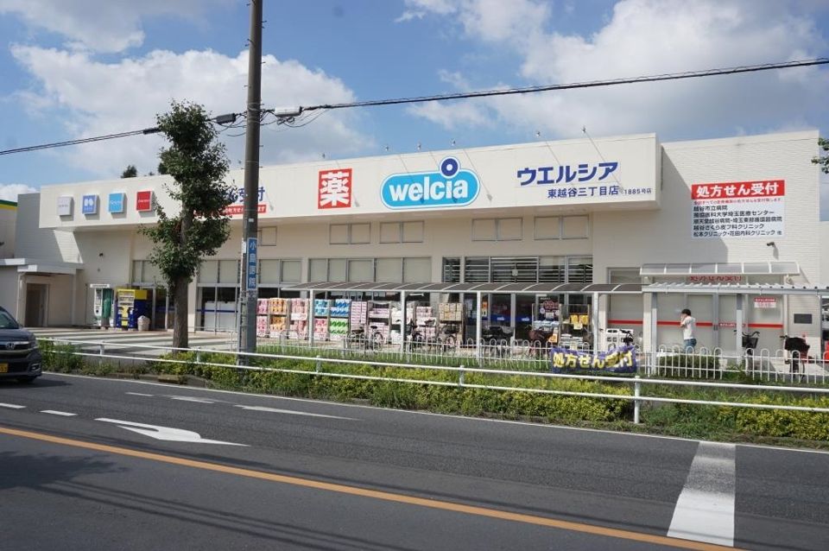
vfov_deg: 43.5
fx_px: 690
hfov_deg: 62.0
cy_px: 276
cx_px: 414
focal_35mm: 30
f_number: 9
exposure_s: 1/320
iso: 100
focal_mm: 20
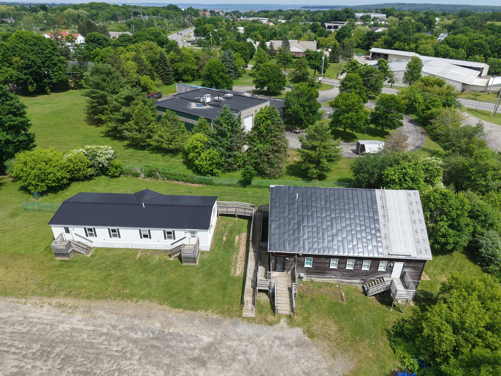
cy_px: 188
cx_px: 250
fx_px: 347
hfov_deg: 71.6
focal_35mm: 24
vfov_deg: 56.8
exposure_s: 1/3200
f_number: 1.8
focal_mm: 8.67
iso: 150
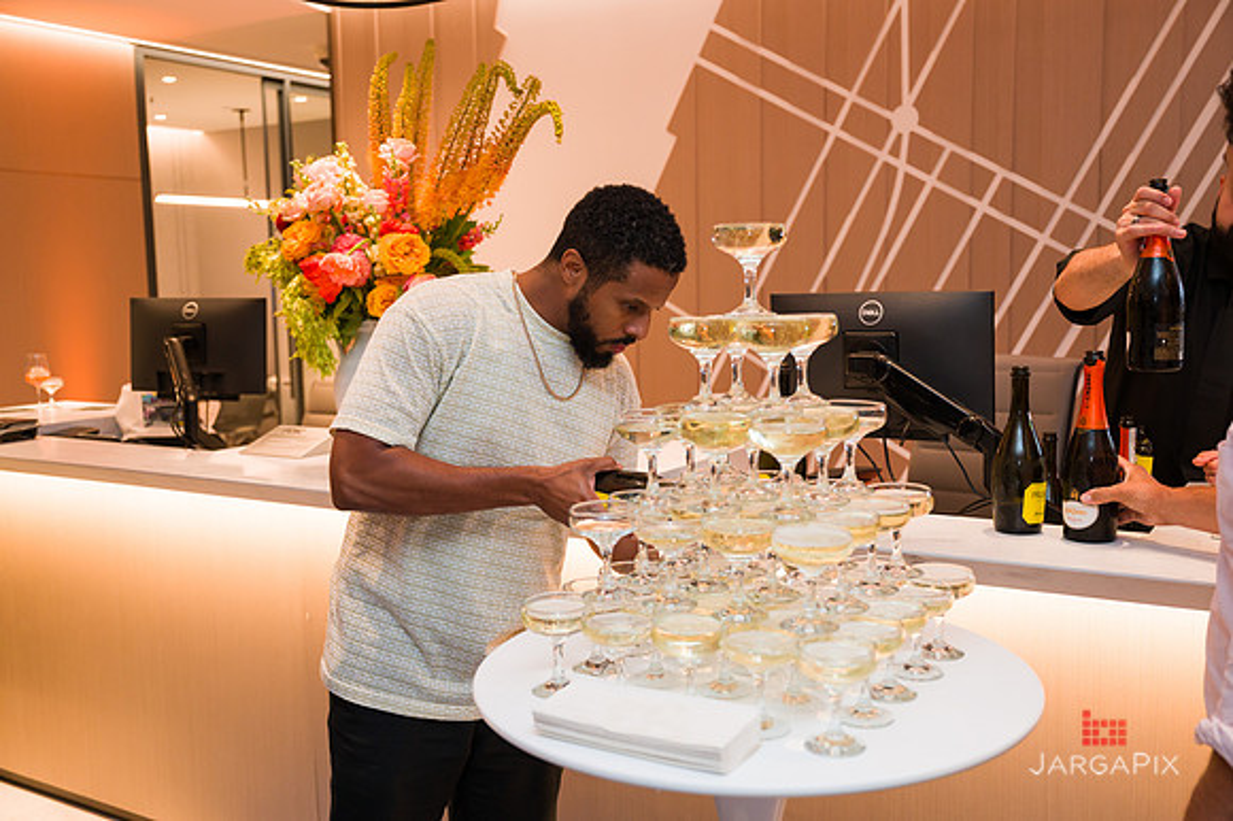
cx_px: 616
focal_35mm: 34
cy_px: 410
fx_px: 1172
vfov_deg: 38.6
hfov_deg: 55.5
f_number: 3.2
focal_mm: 33.5
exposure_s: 1/160
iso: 800
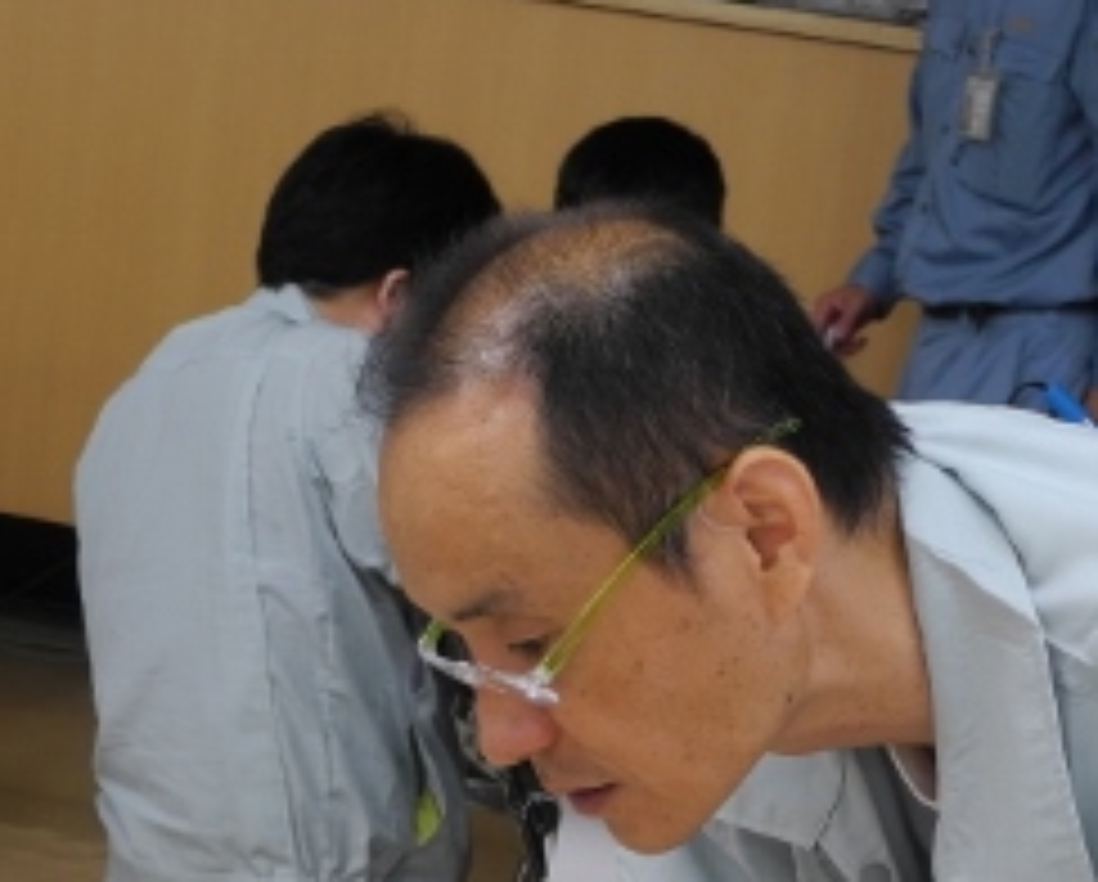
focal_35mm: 115
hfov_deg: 16.6
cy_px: 882
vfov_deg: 13.3
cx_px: 261
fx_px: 3743
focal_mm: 9.7
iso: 100
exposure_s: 1/40
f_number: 3.2
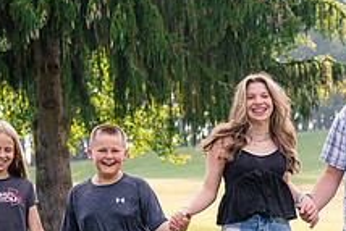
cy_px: 161
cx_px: 346
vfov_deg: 6.0
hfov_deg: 8.9
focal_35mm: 230
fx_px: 2212
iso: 400
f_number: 5
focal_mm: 85
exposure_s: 1/500
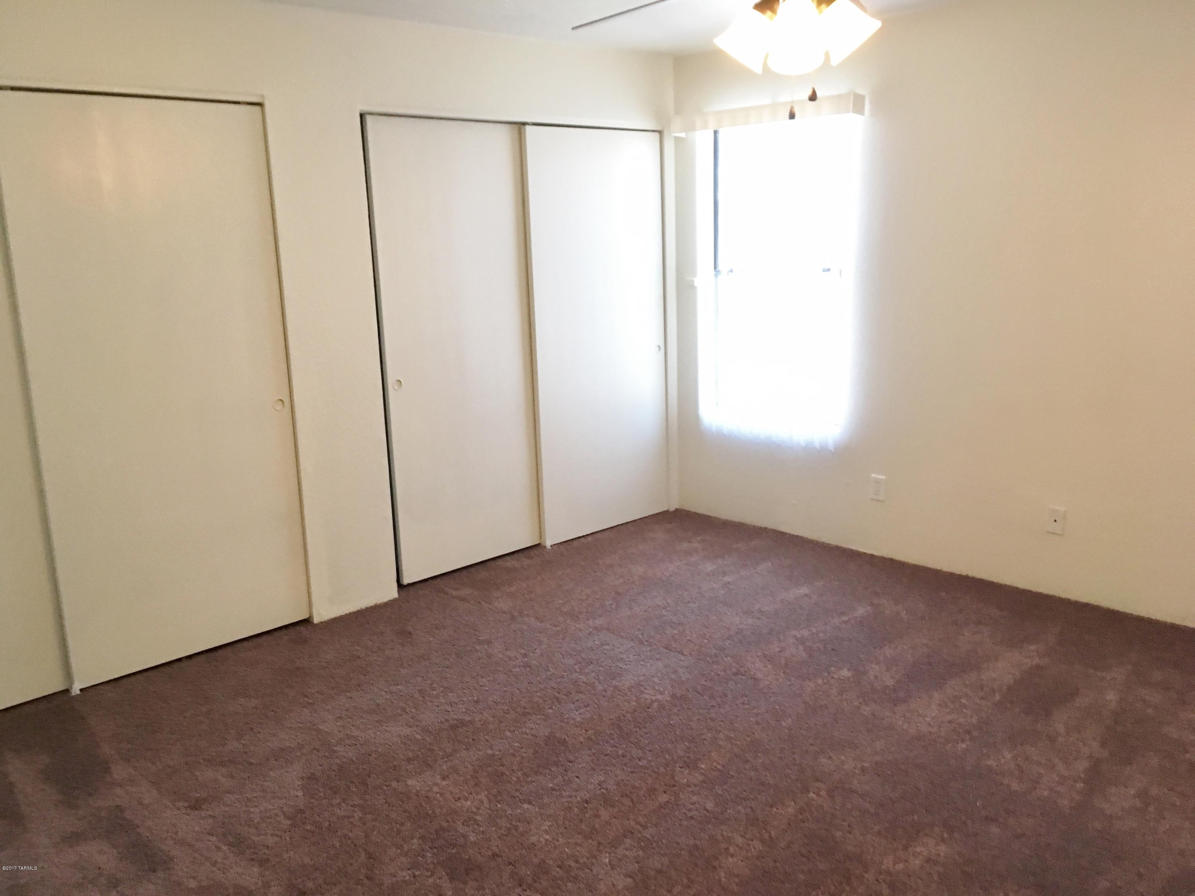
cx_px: 598
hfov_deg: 61.7
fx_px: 1001
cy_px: 448
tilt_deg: -12.5
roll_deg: +1.0
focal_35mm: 29
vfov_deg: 48.2
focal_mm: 4.15
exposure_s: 1/24
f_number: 2.2
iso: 200
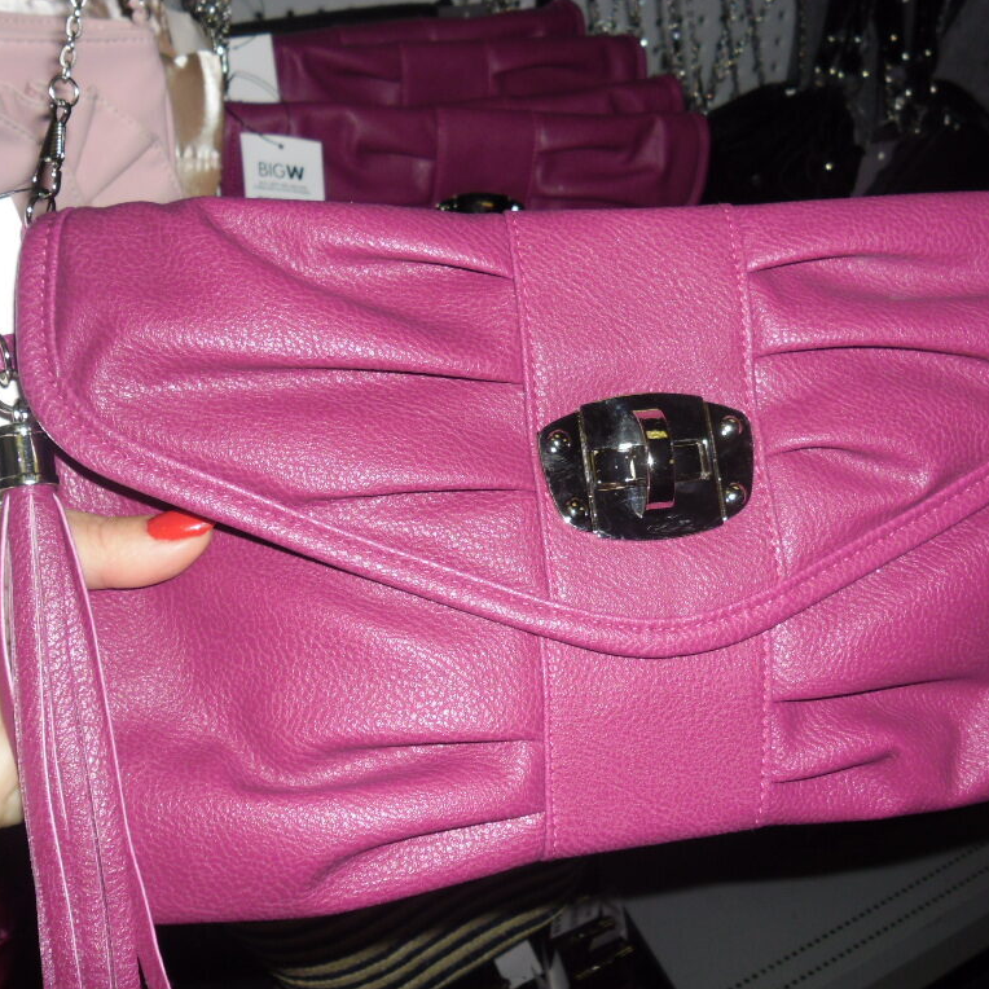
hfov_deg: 51.0
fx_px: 1034
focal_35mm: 32
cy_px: 493
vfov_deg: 51.1
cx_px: 553
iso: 80
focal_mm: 4.9
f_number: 9
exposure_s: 1/45
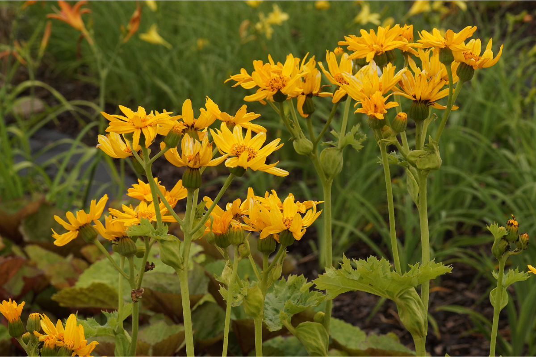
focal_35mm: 150
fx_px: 2233
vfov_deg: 9.1
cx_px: 268
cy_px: 178
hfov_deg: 13.7
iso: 400
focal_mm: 100
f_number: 10
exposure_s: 1/160
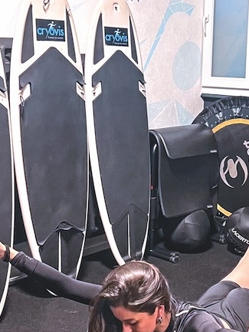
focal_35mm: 64
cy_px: 151
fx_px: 614
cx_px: 159
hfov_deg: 22.9
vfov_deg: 30.2
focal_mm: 5.7
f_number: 1.5
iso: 400
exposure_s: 1/60
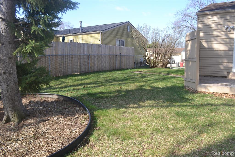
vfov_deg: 47.9
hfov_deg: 67.4
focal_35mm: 27
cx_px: 118
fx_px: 176
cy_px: 78
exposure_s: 1/200
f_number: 5.6
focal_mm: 18
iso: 100
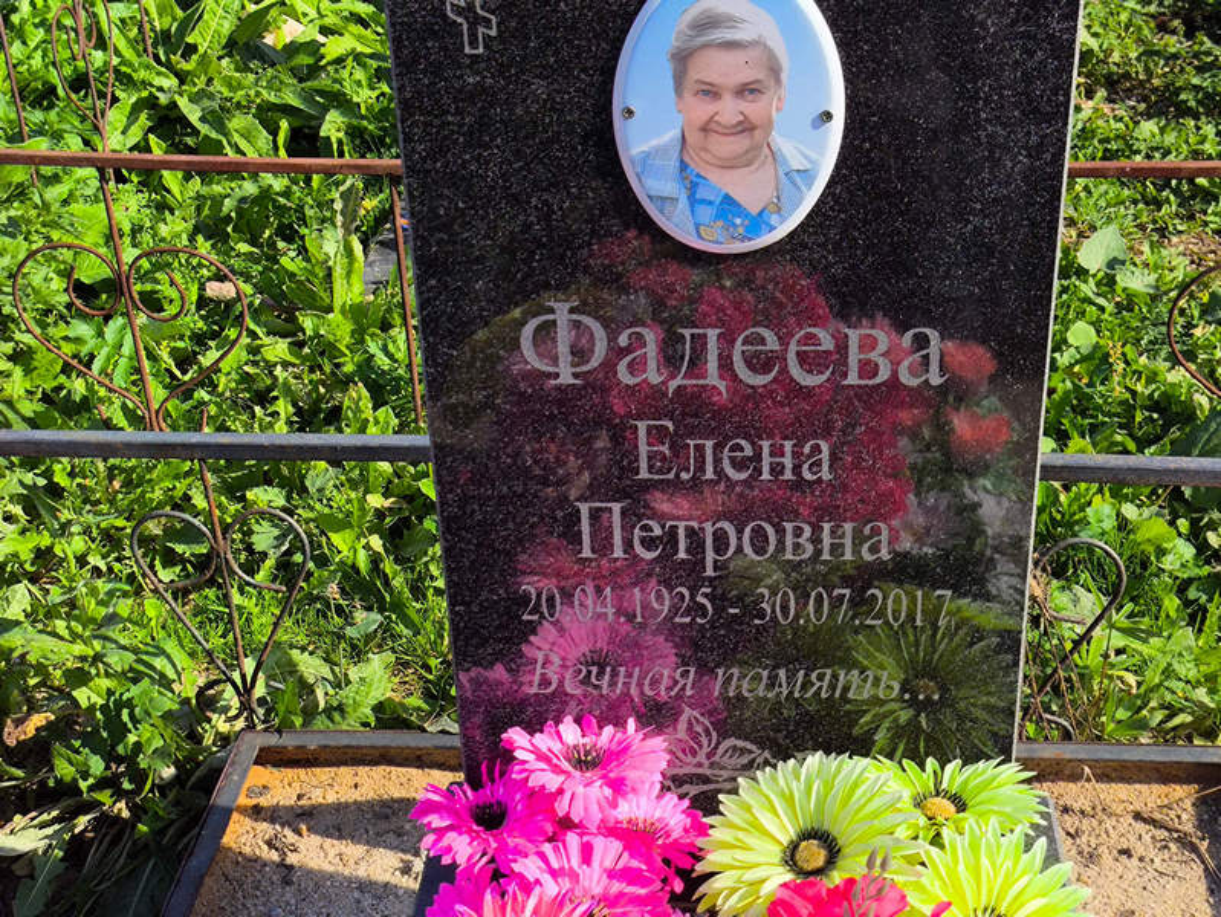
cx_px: 610
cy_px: 458
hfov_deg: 38.2
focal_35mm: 50
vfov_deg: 29.1
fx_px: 1764
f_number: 1.7
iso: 50
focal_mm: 4.71
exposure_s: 1/1158
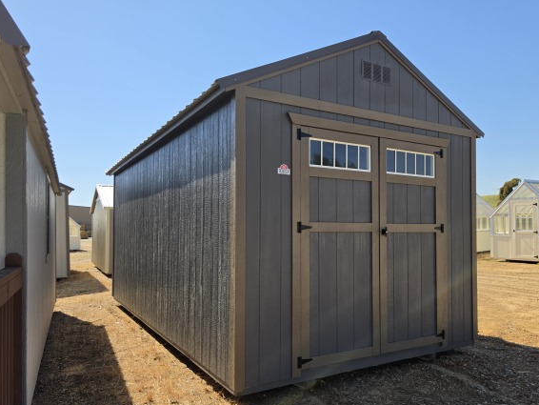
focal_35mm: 26
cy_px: 220
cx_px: 302
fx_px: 405
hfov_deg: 67.0
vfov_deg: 53.0
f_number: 1.4
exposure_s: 1/7058
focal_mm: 6.5
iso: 64
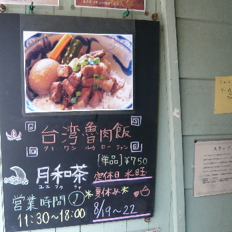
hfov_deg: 48.1
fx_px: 258
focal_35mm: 34
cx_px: 91
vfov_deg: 48.4
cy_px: 113
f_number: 2.8
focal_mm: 4.6
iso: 125
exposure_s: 1/30
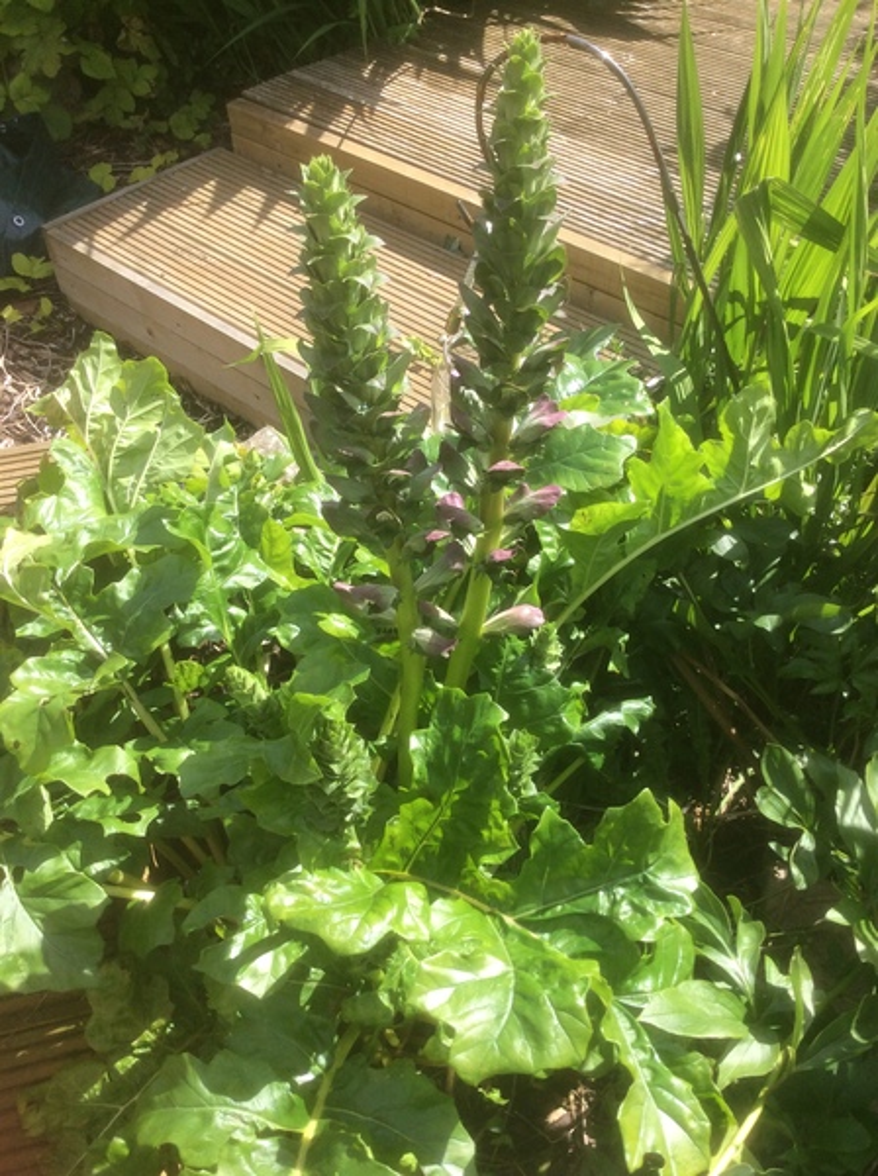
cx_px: 439
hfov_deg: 44.0
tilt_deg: -47.9
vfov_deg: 56.9
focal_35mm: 32
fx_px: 1085
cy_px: 588
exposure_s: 1/534
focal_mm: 3.3
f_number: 2.4
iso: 32
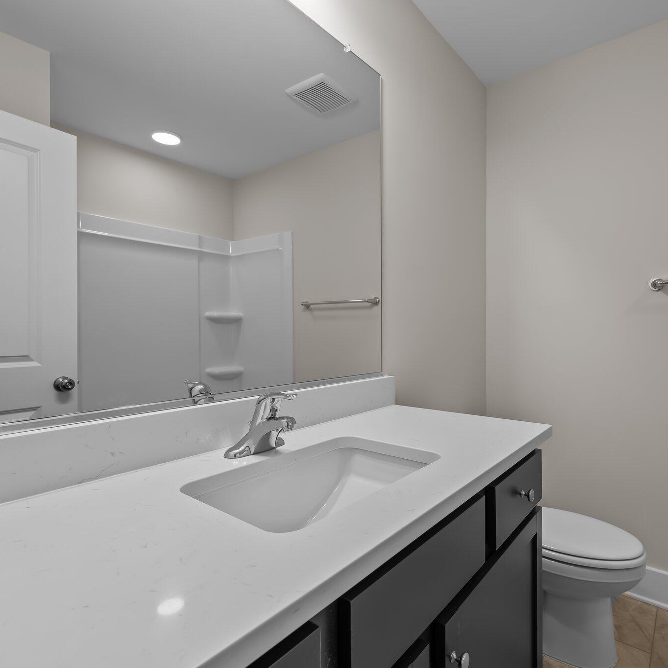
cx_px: 377
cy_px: 336
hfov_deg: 80.3
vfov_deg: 80.7
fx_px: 393
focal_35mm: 18
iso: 200
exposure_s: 1/13
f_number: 7.1
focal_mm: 14
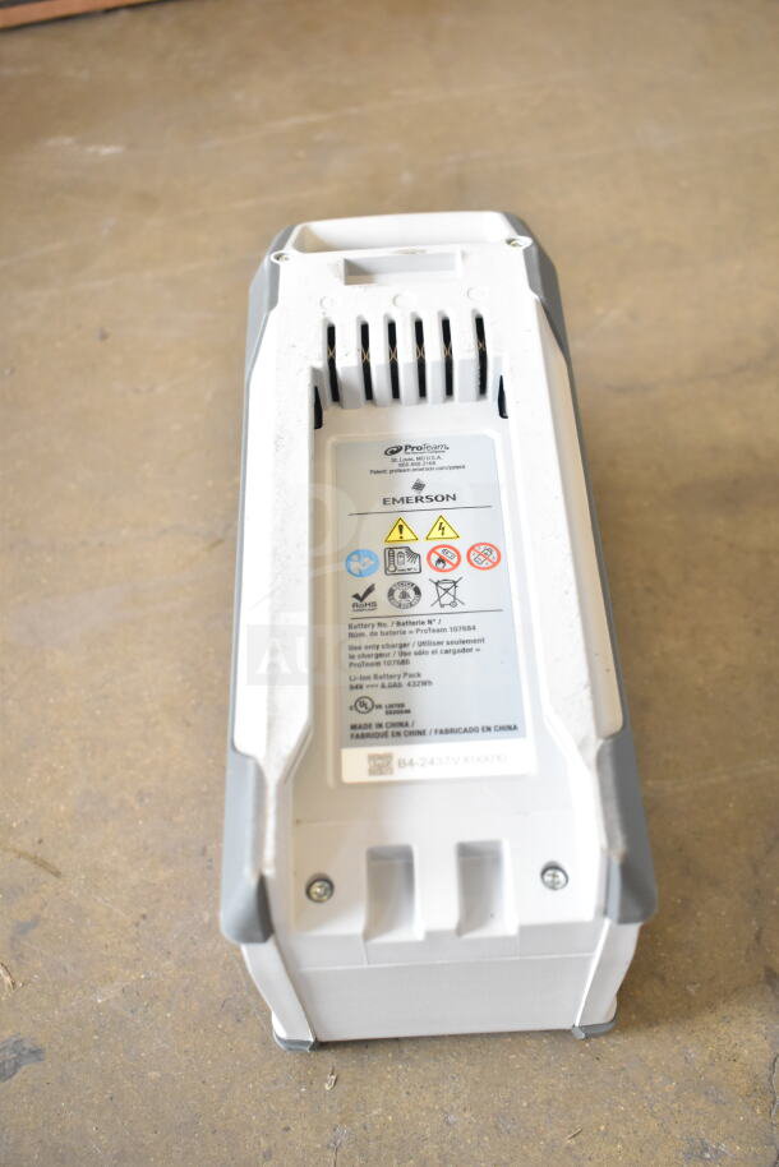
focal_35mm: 39
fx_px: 1265
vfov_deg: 49.5
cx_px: 390
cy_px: 584
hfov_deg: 34.2
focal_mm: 26
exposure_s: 1/100
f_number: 5
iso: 1600
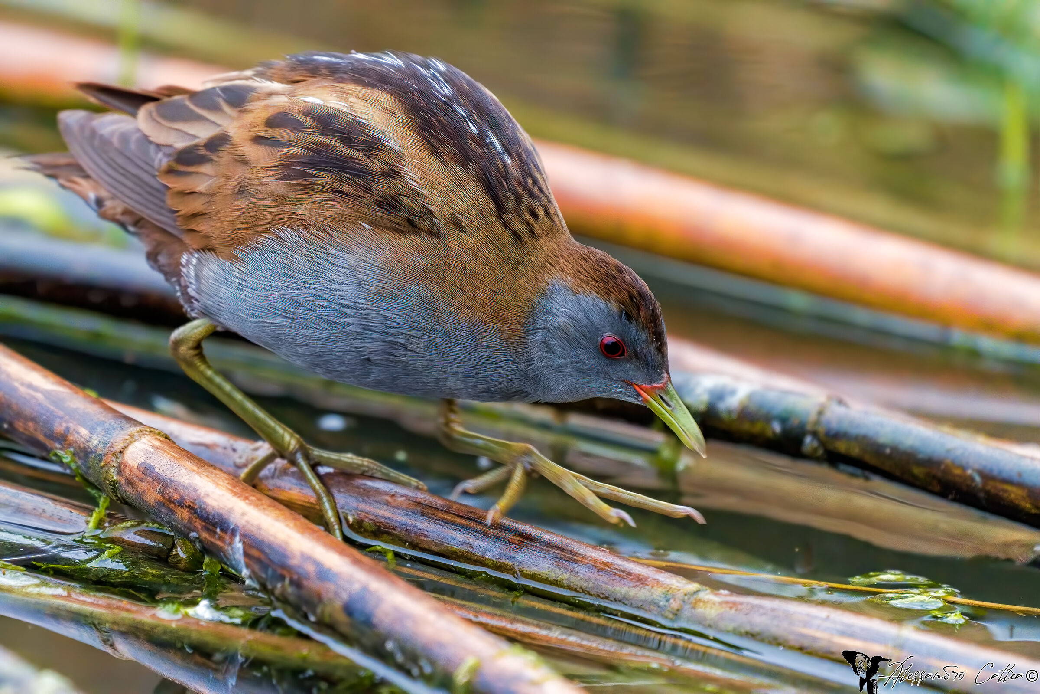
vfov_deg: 2.5
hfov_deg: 3.7
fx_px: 16177
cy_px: 347
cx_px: 520
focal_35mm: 560
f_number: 8
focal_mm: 560
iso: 12800
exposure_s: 1/200
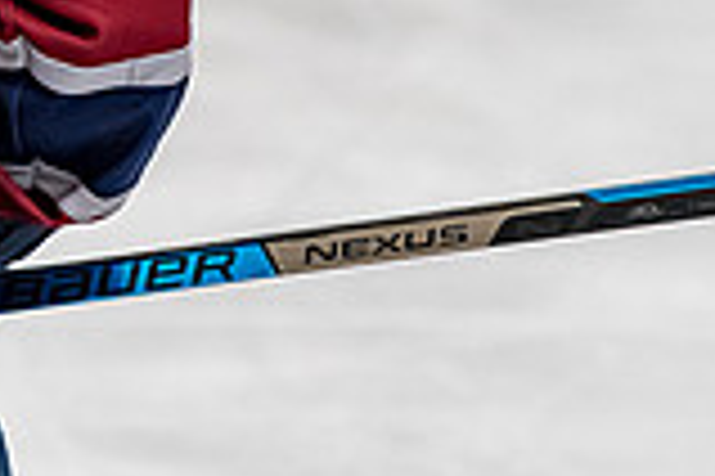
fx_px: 17953
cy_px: -263
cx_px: -391
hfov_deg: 2.3
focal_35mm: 904
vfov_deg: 1.5
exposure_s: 1/800
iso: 1600
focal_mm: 165
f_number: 3.2
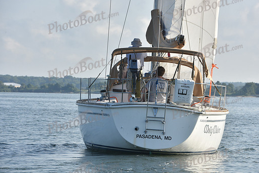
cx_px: 145
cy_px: 87
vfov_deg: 6.1
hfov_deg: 9.1
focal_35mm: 227
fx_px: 1634
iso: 320
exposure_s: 1/640
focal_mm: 200
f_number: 11
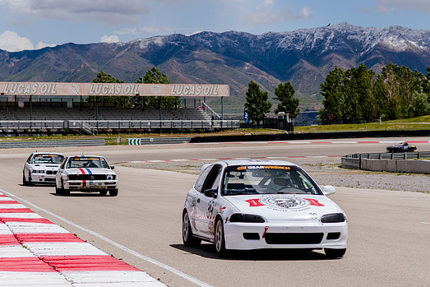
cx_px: 232
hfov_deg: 14.8
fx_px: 1661
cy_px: 134
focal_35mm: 139
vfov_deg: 9.9
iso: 64
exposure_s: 1/640
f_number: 5.6
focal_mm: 120
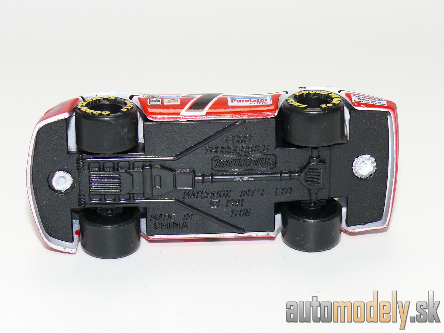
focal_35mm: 108
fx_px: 1385
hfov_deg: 18.2
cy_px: 166
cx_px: 222
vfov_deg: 13.7
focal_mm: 13.8
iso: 100
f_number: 4
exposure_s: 1/30
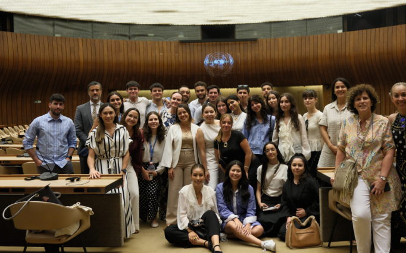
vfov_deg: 32.7
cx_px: 223
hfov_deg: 50.3
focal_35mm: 39
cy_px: 104
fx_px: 431
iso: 1250
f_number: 3.3
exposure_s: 1/100
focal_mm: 22.7
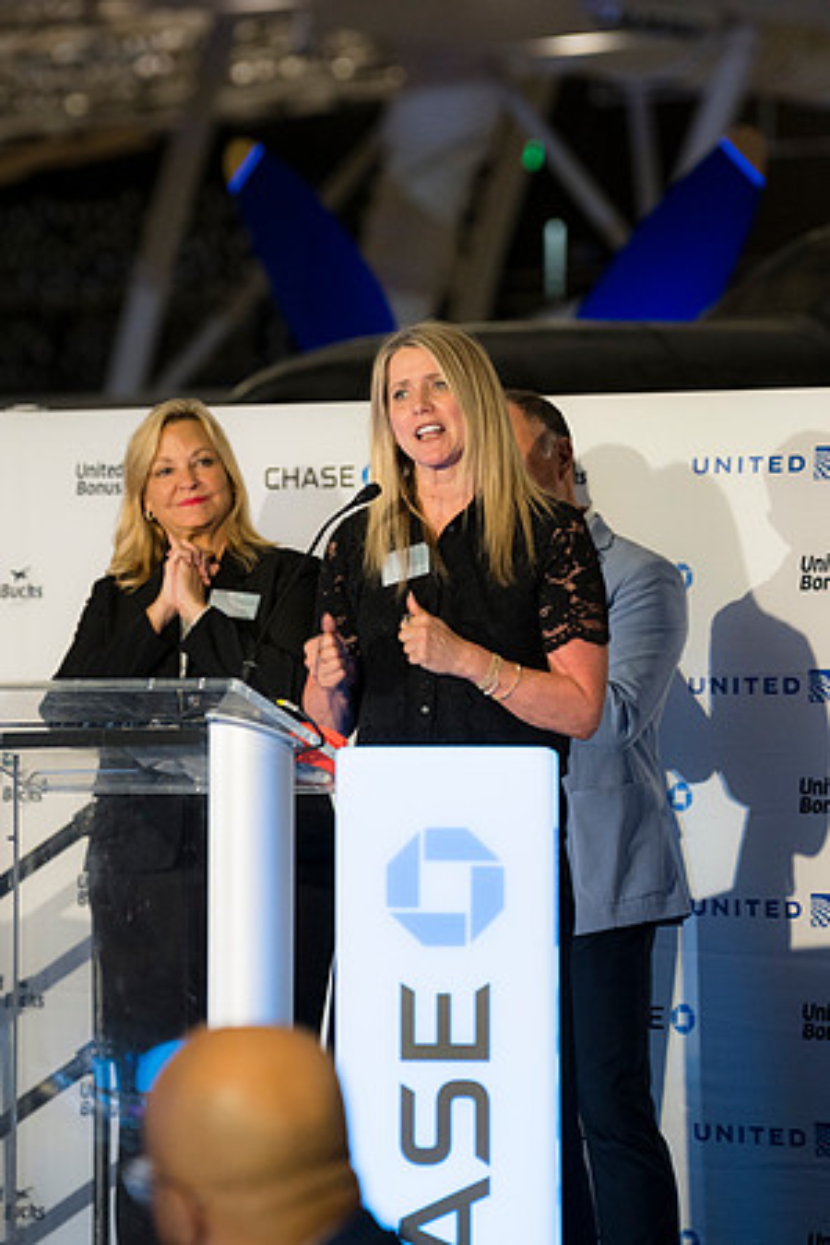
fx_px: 6363
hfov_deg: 7.5
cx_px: 415
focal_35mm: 184
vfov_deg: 11.2
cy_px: 622
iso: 900
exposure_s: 1/160
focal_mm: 123
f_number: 2.8
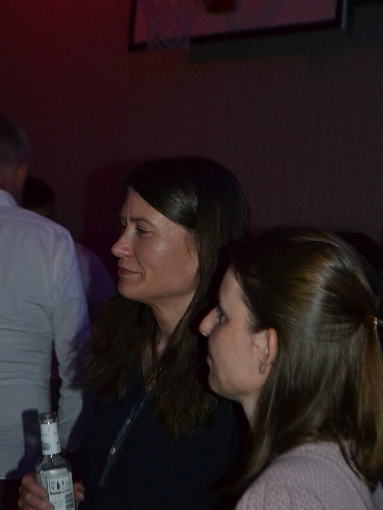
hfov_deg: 16.5
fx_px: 1321
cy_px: 237
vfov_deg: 21.9
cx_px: 191
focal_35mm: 90
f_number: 5.6
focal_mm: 55
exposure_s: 1/60
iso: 3200
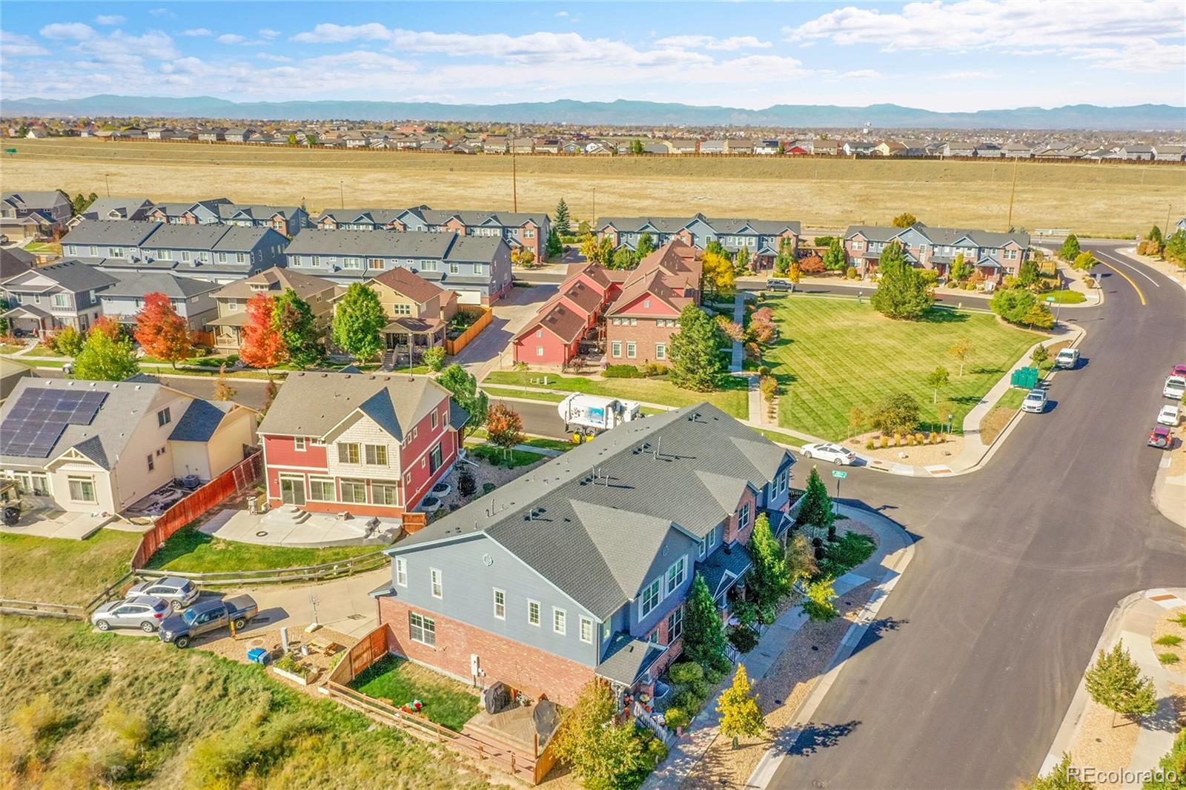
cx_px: 593
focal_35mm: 28
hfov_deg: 65.5
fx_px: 922
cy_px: 395
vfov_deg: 46.4
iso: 800
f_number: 7.1
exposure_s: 1/1250
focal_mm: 10.26
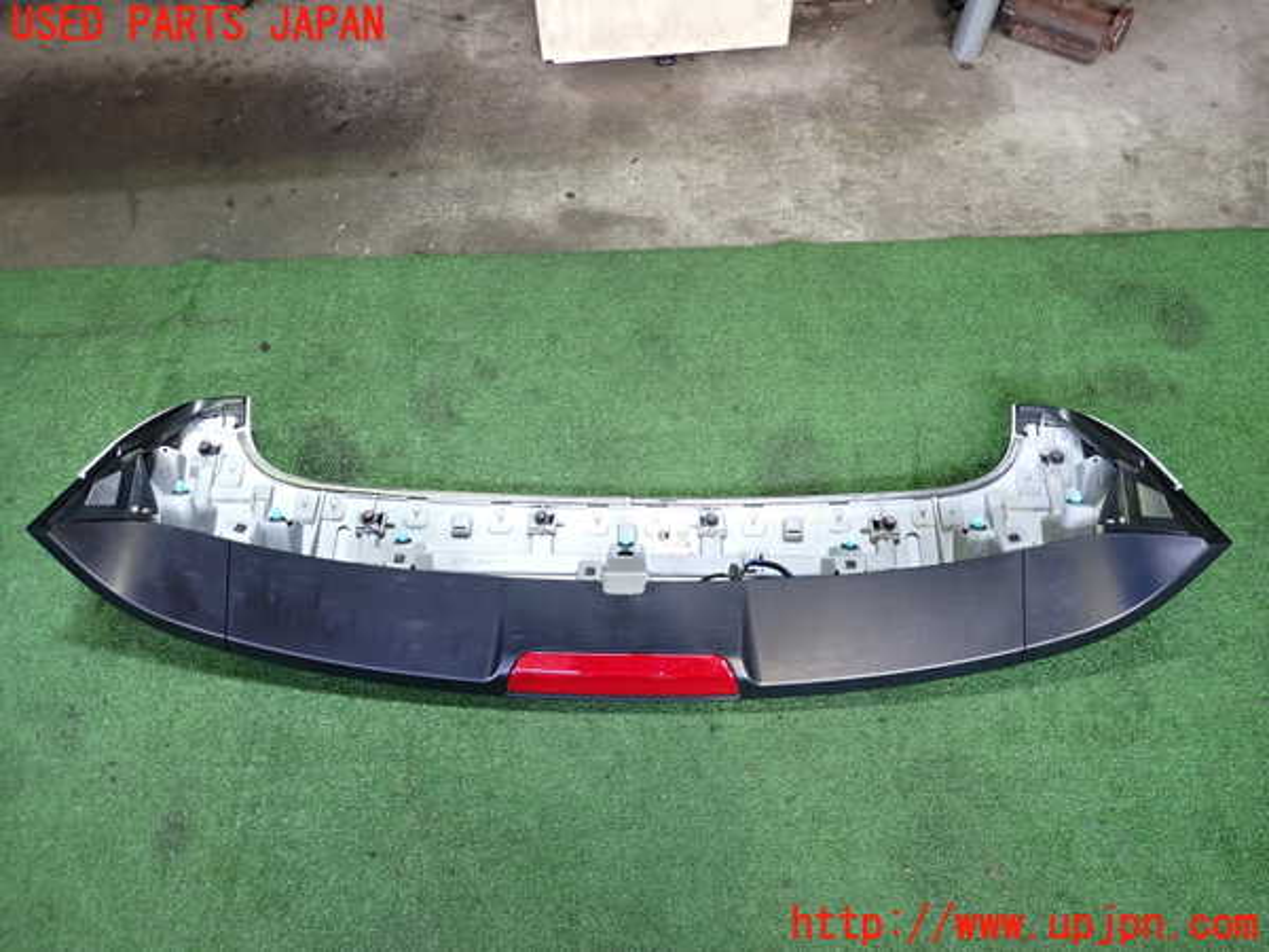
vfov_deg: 54.9
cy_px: 476
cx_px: 634
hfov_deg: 69.4
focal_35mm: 25
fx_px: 916
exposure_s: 1/30
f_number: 2
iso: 250
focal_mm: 4.5
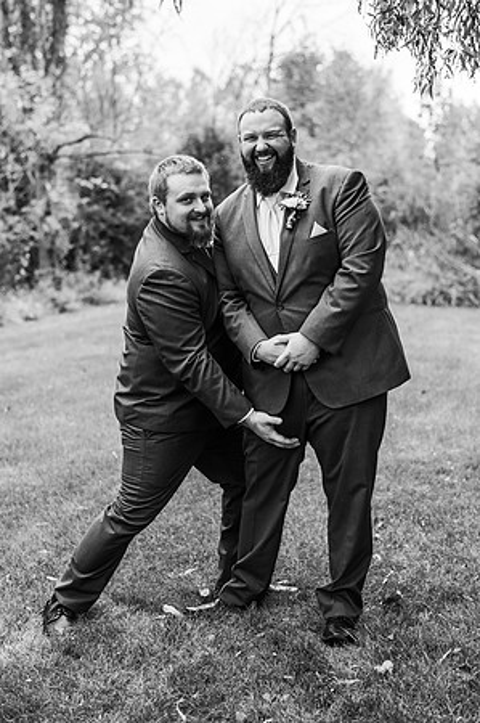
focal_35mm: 58
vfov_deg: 34.5
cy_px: 362
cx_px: 240
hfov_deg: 23.3
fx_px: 1163
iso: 500
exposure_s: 1/1000
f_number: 2.8
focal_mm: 58
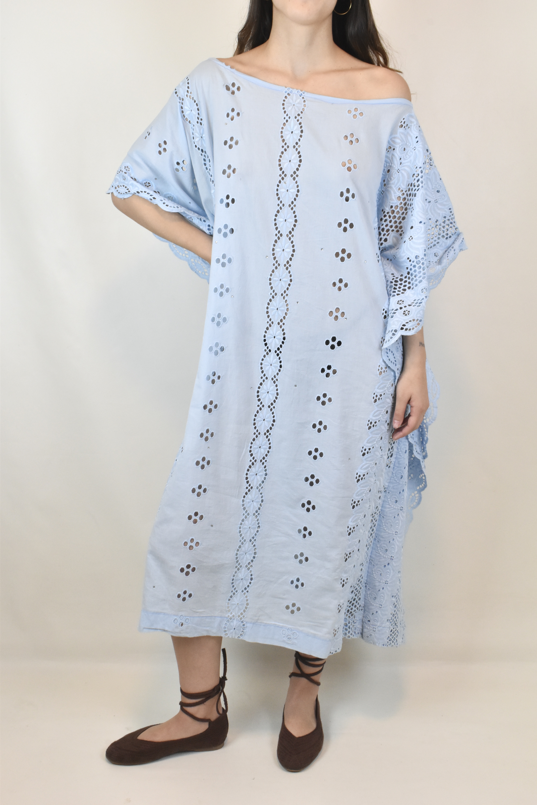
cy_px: 402
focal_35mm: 40
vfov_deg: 47.9
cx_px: 268
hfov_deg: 33.0
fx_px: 906
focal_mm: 27
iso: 1600
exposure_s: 1/50
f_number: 16
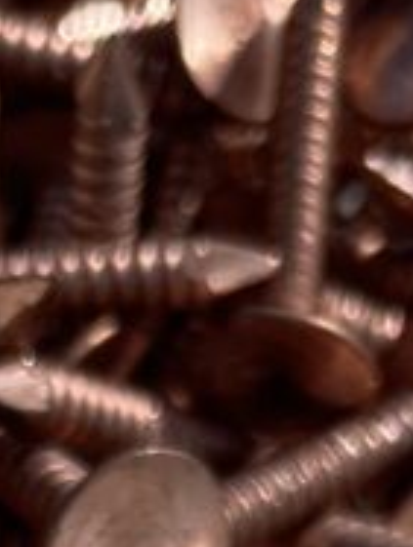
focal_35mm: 142
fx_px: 2251
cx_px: -53
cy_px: 1185
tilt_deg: -53.4
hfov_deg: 10.3
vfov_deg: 12.0
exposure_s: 1/9091
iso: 50
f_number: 1.6
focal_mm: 4.2
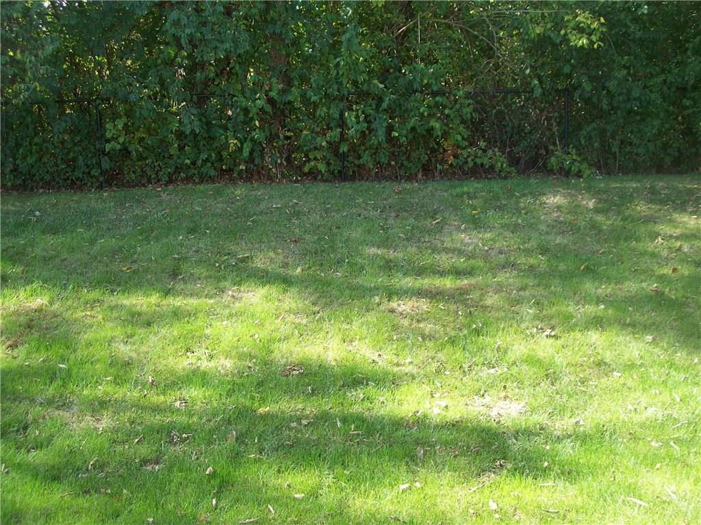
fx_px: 911
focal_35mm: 45
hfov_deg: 42.1
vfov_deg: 32.2
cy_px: 262
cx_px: 350
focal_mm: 7.6
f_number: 3
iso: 80
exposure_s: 1/134
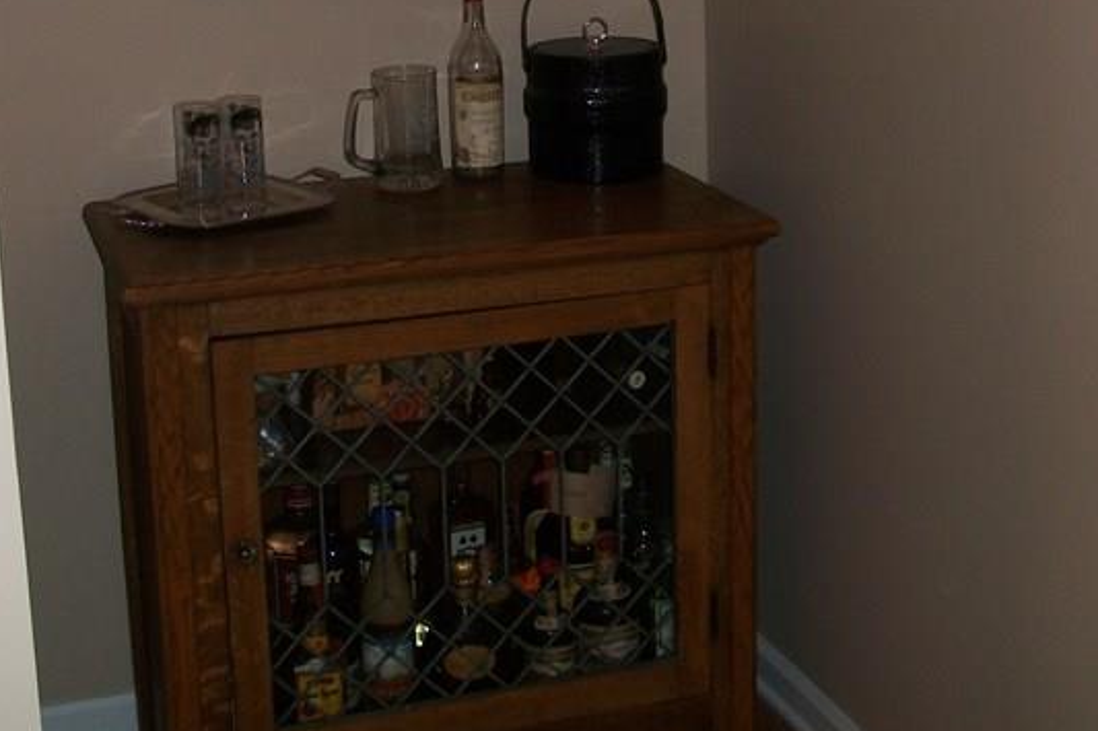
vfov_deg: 20.8
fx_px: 1951
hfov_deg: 31.4
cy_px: 89
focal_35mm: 64
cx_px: 521
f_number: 2.9
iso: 80
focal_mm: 5.7
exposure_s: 1/30
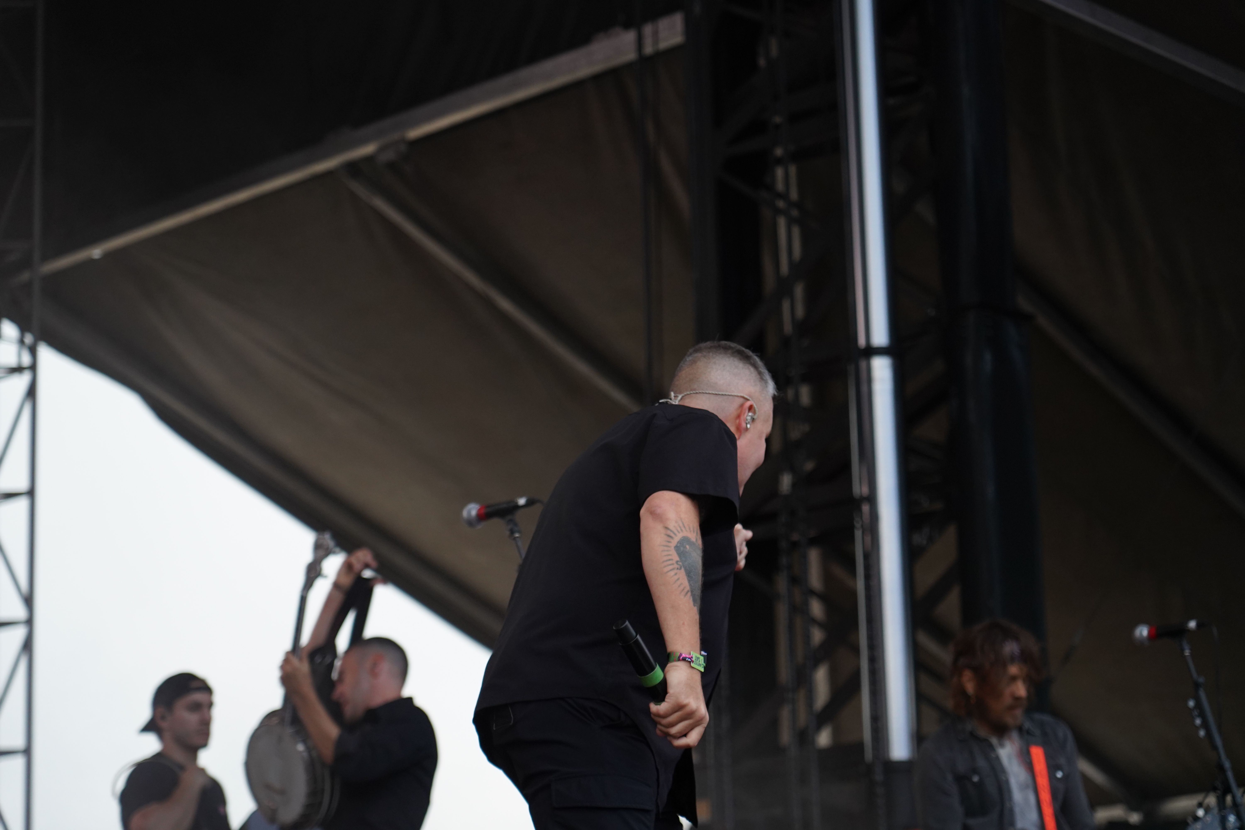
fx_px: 3631
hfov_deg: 19.5
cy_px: 415
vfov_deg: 13.0
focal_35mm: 105
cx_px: 622
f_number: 4
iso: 1600
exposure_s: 1/160
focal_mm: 105
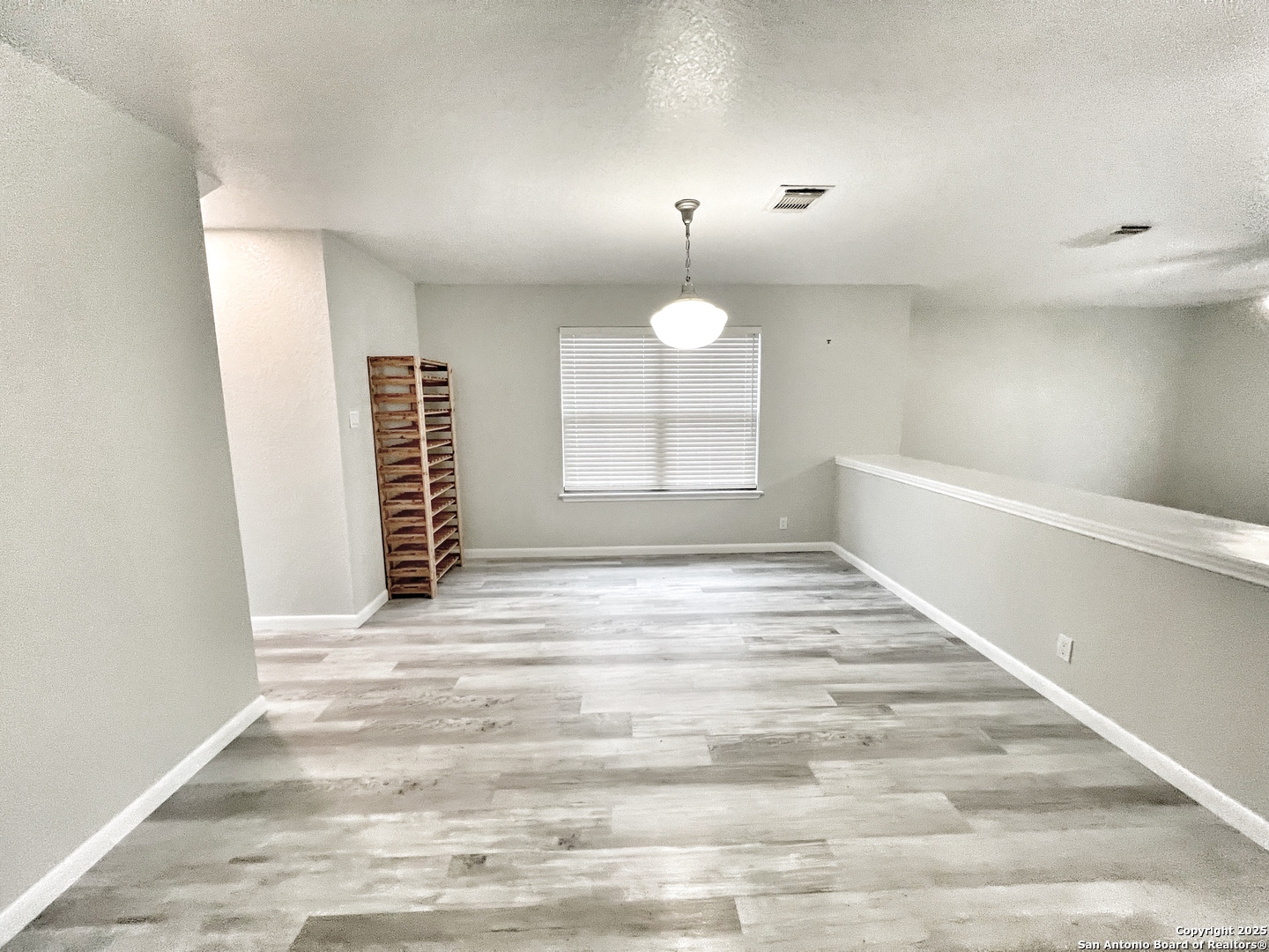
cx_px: 634
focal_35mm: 13
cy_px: 476
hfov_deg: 106.2
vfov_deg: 89.9
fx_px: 477
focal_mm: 1.57
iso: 250
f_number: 1.8
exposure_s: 1/63
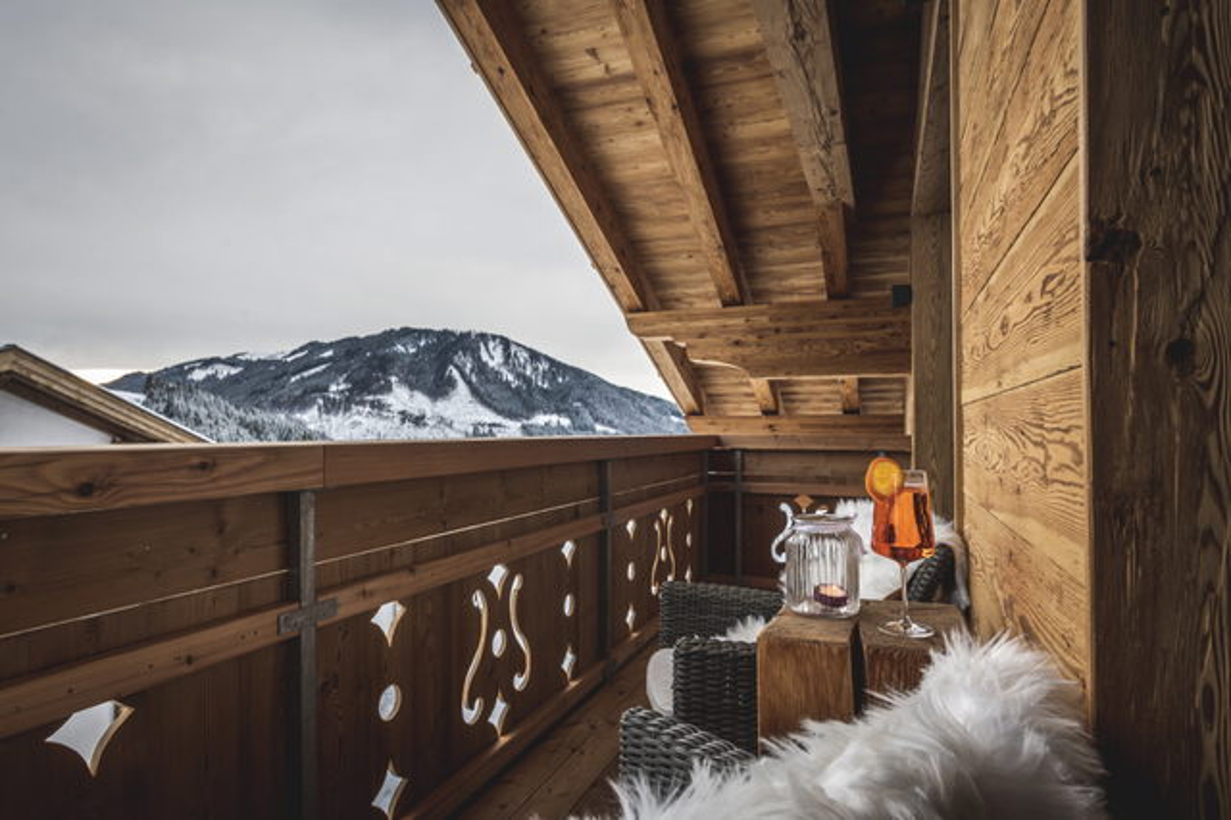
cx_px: 616
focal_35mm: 20
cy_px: 410
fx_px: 684
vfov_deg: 61.9
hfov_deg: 84.0
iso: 100
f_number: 9
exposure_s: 1/15
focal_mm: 20
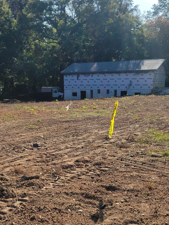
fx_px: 319
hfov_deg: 29.6
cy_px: 166
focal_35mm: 49
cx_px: 65
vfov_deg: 38.0
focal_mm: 5.4
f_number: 1.8
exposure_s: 1/1920
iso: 40
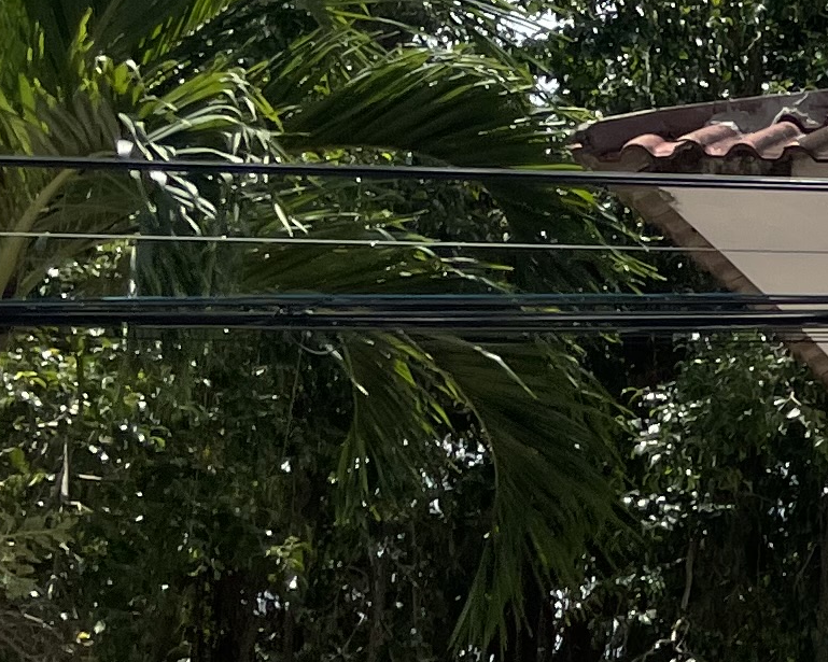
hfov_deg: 12.1
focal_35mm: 133
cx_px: 1885
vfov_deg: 11.6
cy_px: 550
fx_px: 3259
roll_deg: -1.0
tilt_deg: +16.2
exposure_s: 1/5051
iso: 32
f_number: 1.6
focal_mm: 4.2
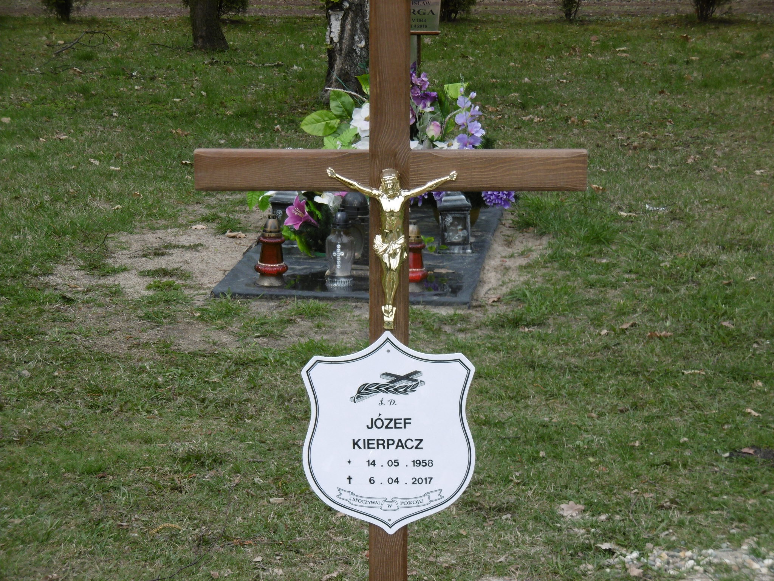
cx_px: 387
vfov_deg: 14.2
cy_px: 290
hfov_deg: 18.9
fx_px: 2325
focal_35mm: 104
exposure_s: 1/400
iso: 100
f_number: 4.8
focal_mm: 18.6
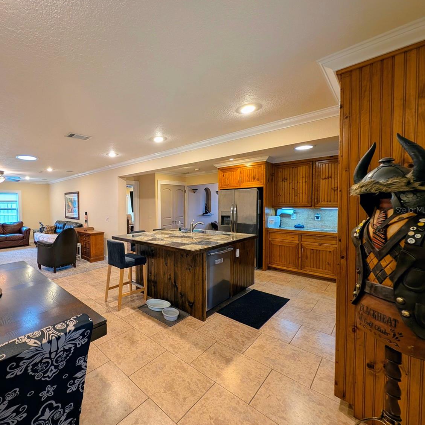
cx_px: 131
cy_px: 210
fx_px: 208
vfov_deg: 91.1
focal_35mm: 15
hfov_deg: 86.9
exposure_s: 1/24
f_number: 1.95
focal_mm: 2.23
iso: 98
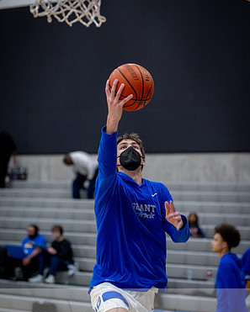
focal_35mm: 116
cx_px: 125
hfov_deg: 13.3
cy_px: 161
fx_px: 1072
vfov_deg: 16.6
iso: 5600
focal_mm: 102
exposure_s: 1/1000
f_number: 2.8
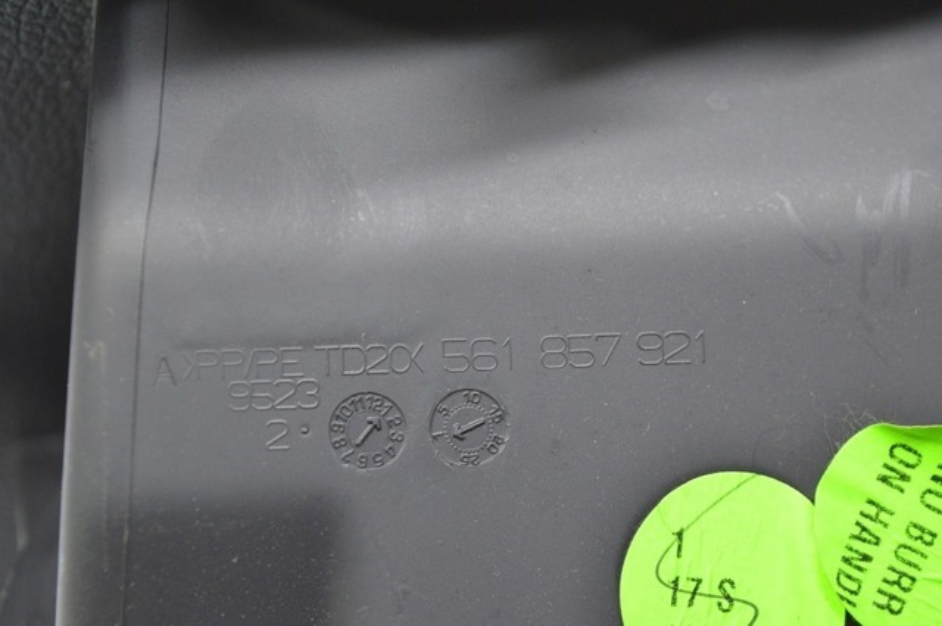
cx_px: 471
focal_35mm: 82
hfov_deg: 24.6
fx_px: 2156
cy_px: 313
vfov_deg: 16.5
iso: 800
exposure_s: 1/25
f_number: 5.6
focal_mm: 55
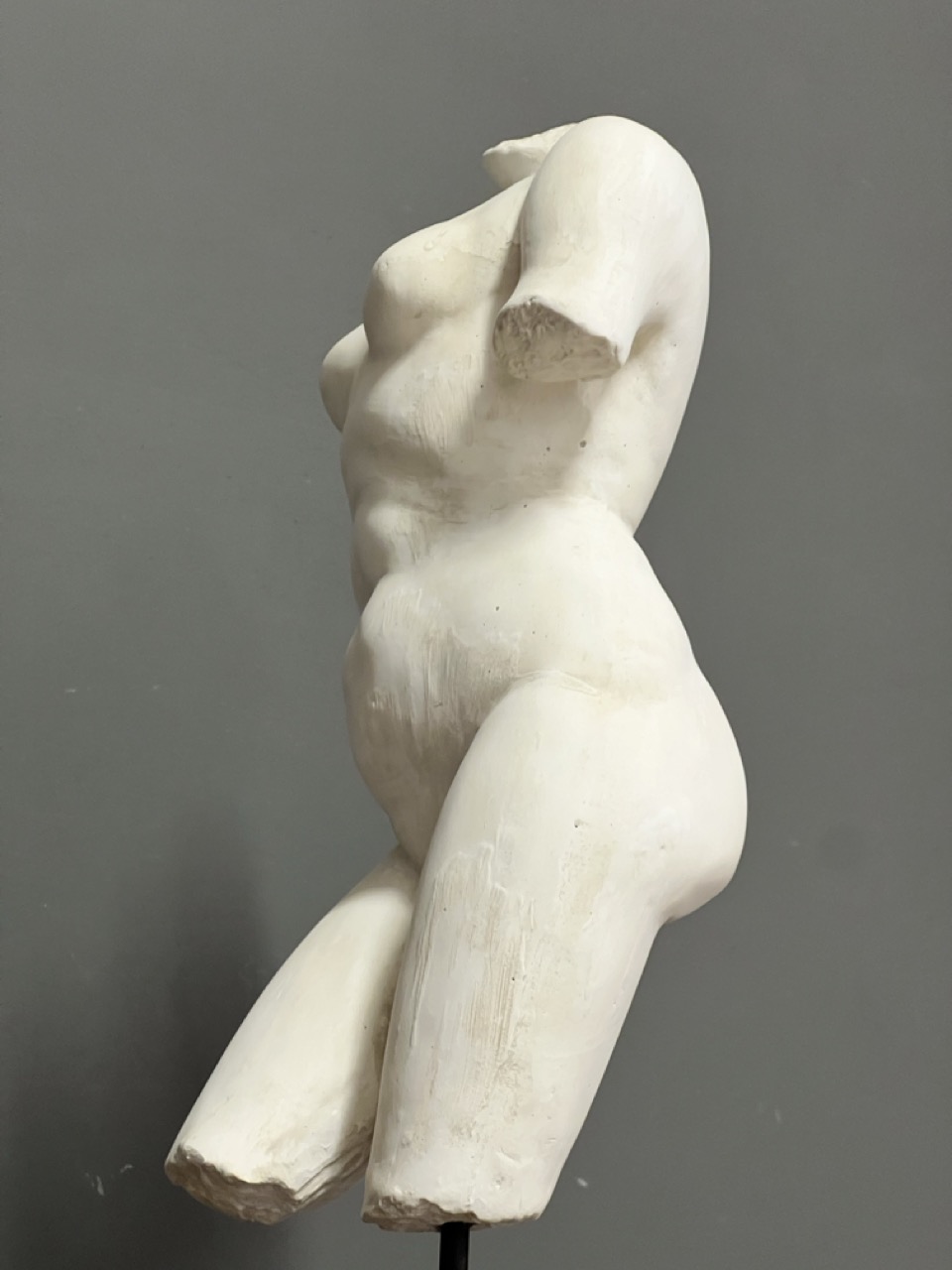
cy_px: 635
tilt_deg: +12.0
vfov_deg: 25.3
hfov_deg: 19.1
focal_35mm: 77
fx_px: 2824
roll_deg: -0.5
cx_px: 476
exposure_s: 1/50
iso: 800
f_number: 2.8
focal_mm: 9
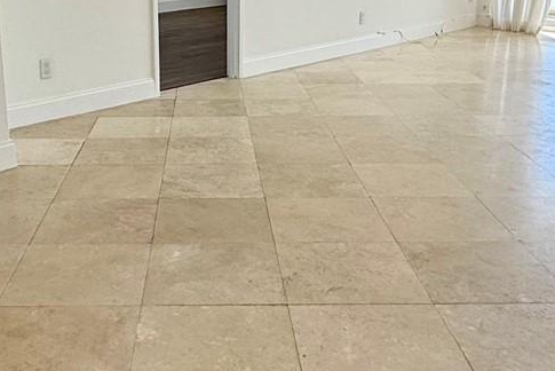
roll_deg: +0.2
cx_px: 209
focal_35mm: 48
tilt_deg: -16.1
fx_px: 740
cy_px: 133
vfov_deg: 28.0
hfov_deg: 40.8
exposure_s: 1/201
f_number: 2.2
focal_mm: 2.22
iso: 64
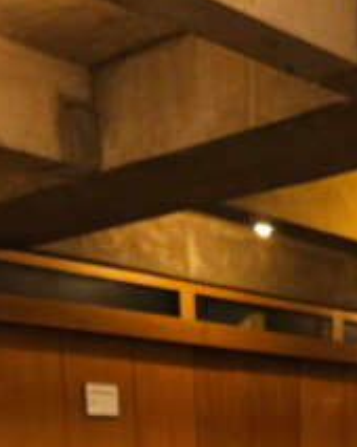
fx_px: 1005
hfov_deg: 19.6
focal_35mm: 76
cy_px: 735
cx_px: 357
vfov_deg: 20.2
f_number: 1.8
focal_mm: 5.4
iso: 400
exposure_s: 1/100
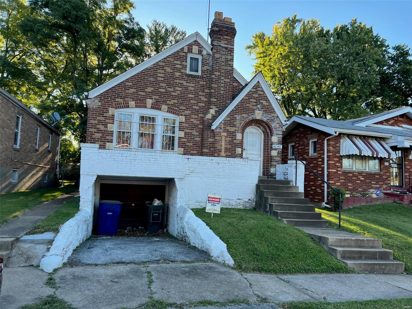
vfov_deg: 53.1
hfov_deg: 67.3
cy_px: 154
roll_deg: -1.8
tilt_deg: +5.5
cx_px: 206
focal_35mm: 26
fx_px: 309
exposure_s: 1/547
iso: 50
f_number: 1.5
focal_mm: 5.7
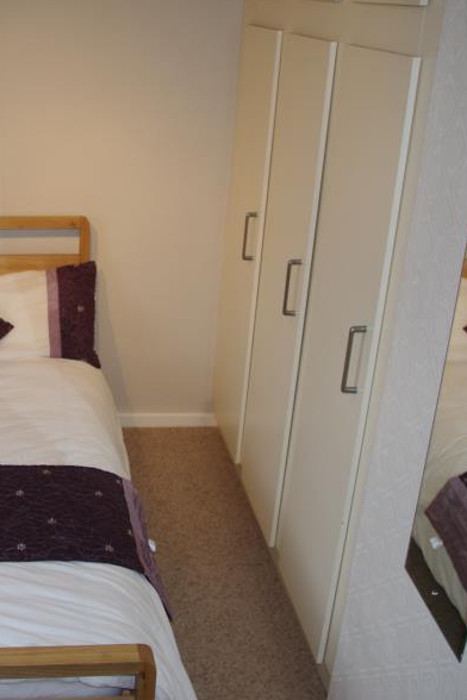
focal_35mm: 46
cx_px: 59
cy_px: 352
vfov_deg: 42.7
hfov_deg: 28.3
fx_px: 895
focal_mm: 20
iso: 400
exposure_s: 1/60
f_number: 4
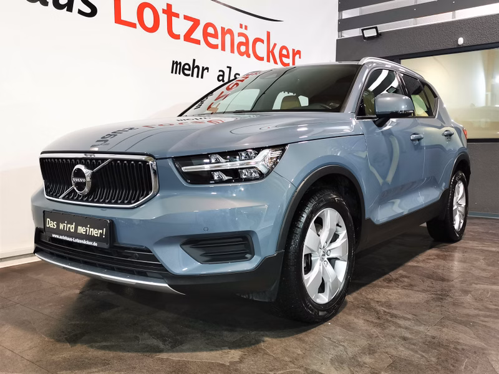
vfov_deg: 44.2
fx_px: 461
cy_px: 187
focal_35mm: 32
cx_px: 250
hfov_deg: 56.8
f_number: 1.8
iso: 250
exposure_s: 1/50
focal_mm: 5.58
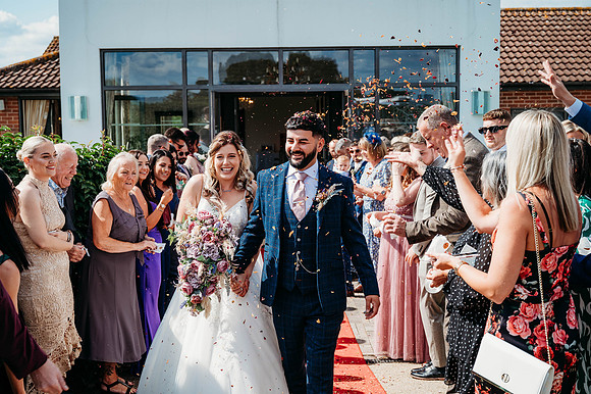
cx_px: 296
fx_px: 771
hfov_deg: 41.9
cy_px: 197
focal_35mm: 47
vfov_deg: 28.6
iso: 200
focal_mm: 47
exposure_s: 1/800
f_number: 5
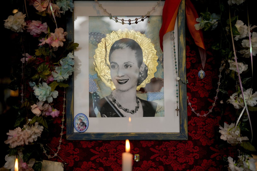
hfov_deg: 54.4
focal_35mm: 35
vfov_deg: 37.8
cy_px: 86
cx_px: 128
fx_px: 250
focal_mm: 35
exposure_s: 1/400
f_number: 1.4
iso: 100
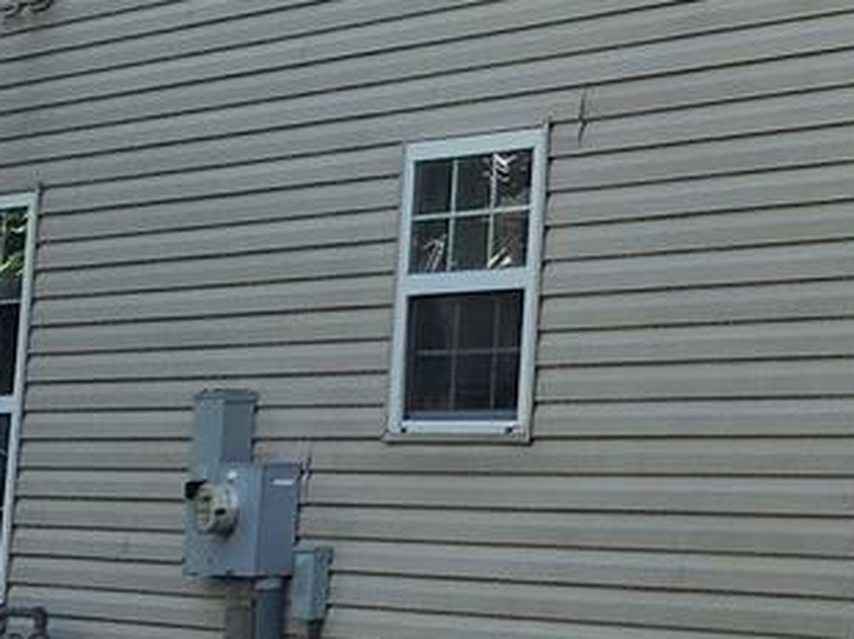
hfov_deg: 12.2
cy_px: -358
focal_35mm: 152
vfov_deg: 9.4
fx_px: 3747
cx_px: 1416
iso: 12
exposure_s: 1/989
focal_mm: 6.4
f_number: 1.8
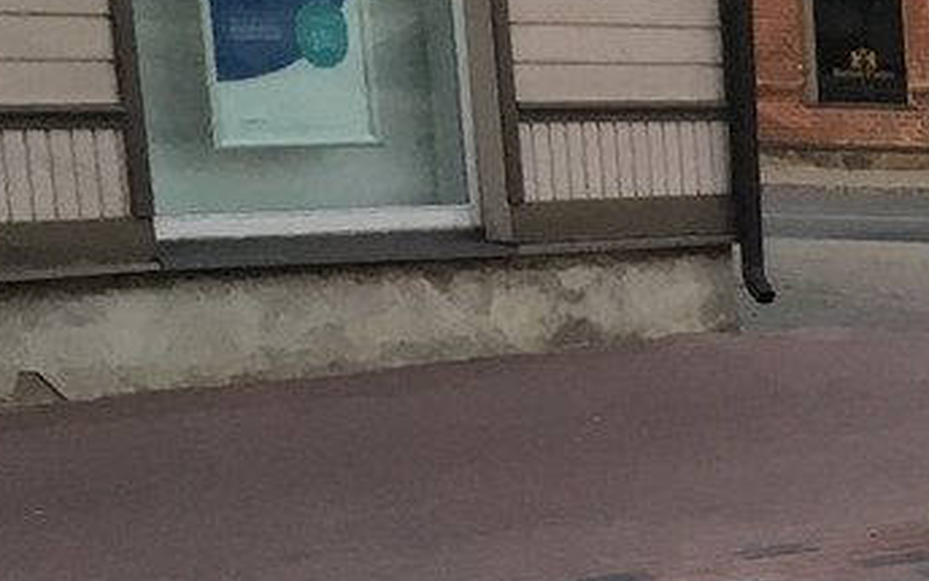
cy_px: 978
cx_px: 2034
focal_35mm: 143
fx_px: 3621
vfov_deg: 8.9
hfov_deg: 12.4
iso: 32
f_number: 2.2
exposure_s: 1/33
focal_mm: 4.15
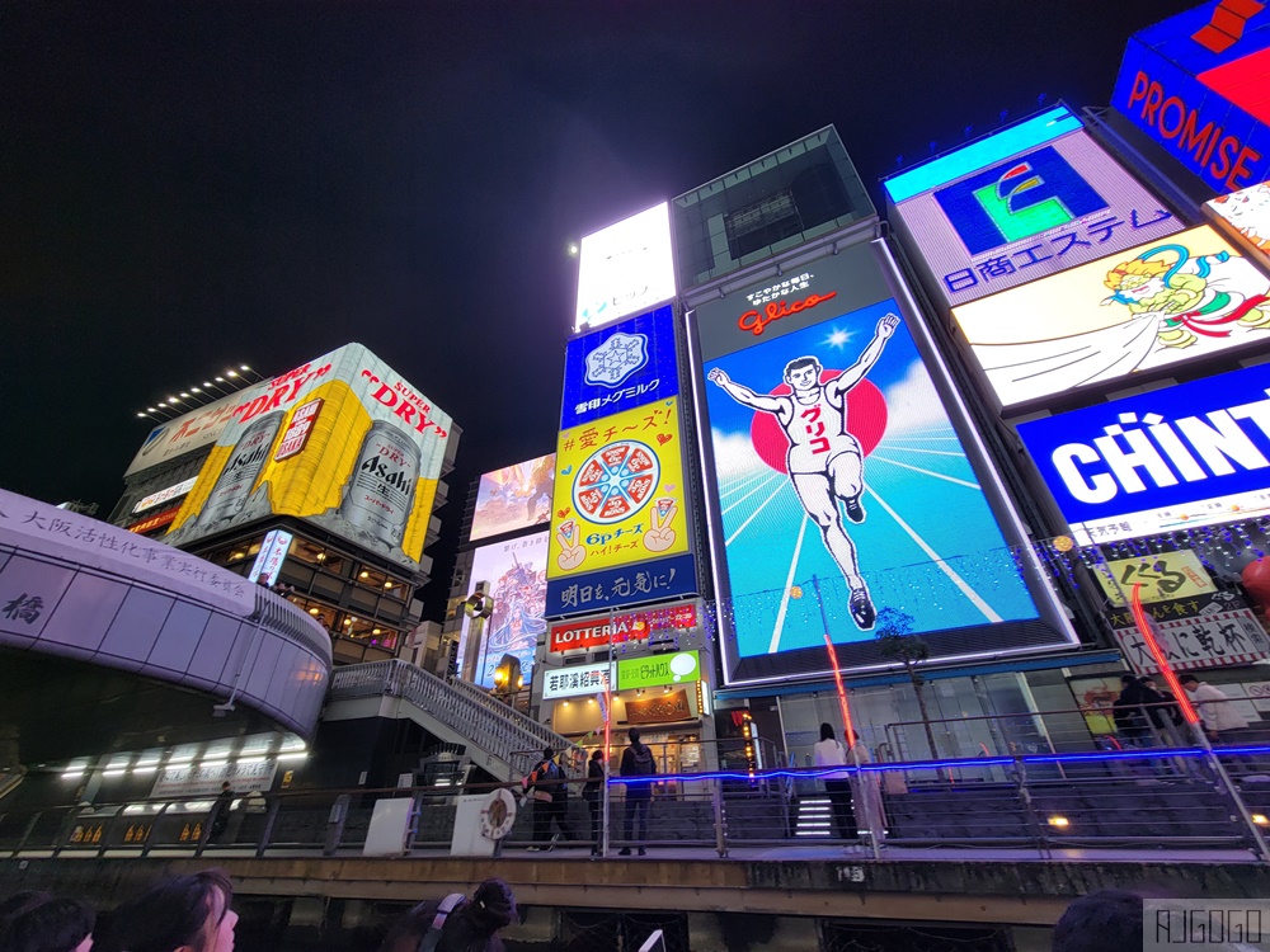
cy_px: 476
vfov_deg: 89.9
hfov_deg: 106.2
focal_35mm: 13
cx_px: 635
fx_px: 477
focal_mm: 2.2
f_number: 2.2
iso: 64
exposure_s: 1/60
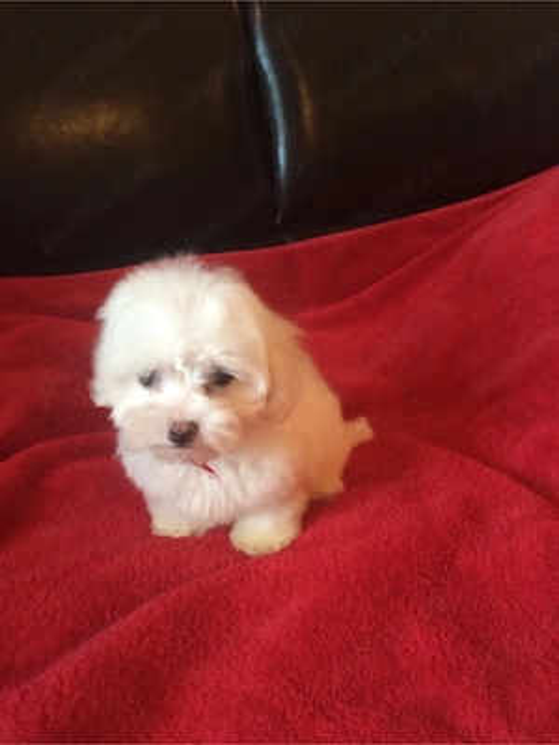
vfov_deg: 61.7
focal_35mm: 29
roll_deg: +5.3
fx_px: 624
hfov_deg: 48.2
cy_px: 372
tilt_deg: -28.0
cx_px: 280
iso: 320
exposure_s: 1/24
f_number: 2.2
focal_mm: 4.15
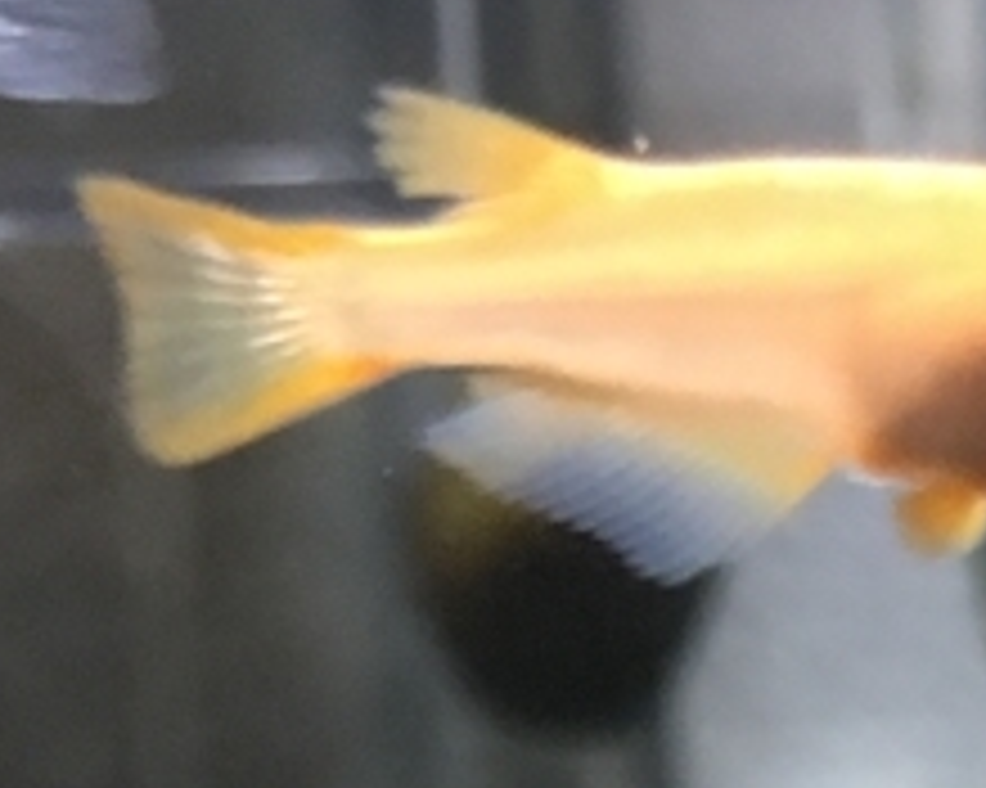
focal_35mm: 155
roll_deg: +2.5
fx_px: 4521
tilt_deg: -14.6
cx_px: 1333
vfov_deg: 9.0
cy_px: 1882
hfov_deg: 12.0
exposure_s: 1/30
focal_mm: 4.15
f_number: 2.2
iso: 125
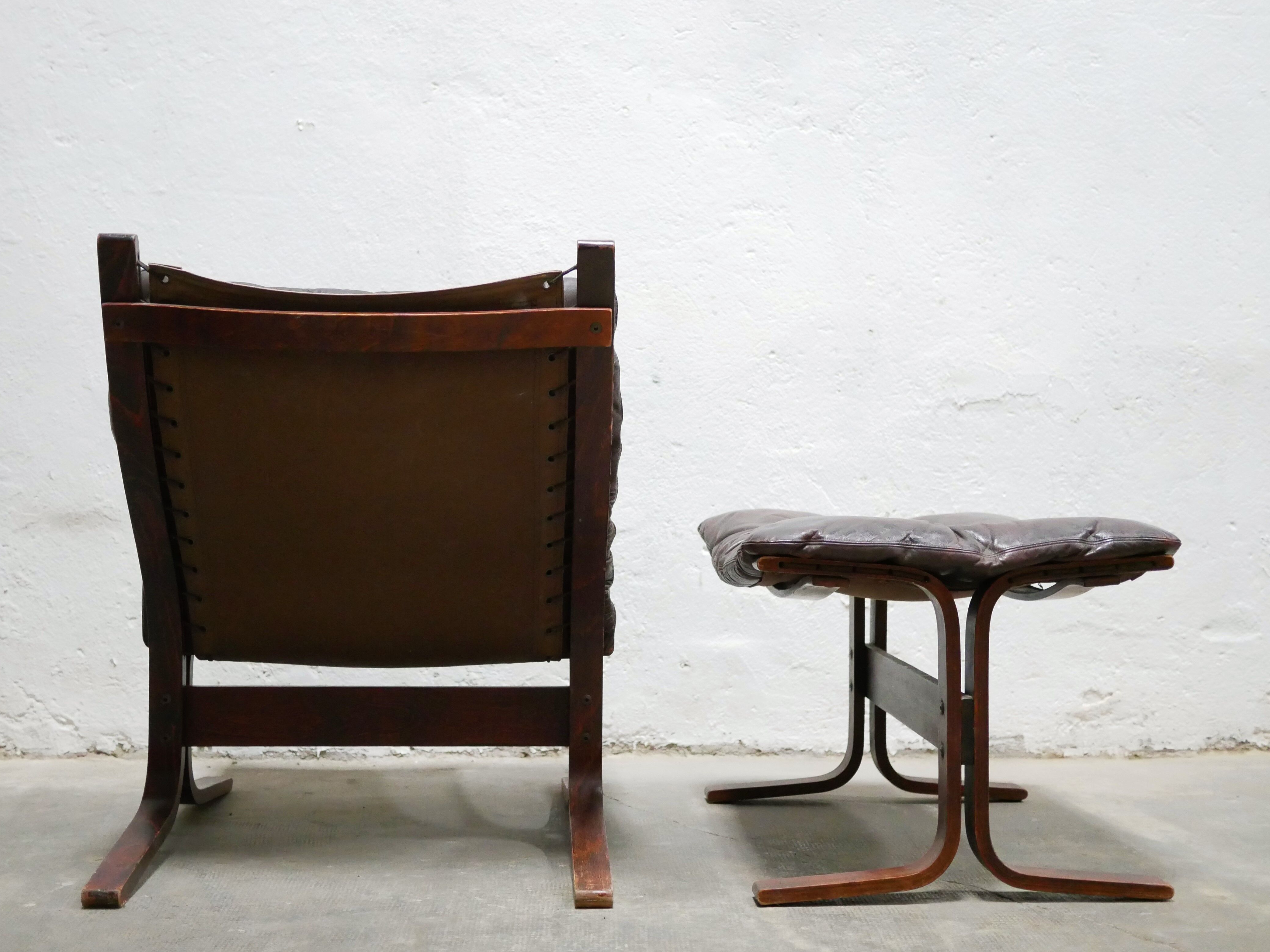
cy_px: 474
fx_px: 1614
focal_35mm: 44
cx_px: 616
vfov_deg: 32.9
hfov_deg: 42.9
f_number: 1.7
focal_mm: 20
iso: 2500
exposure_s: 1/60
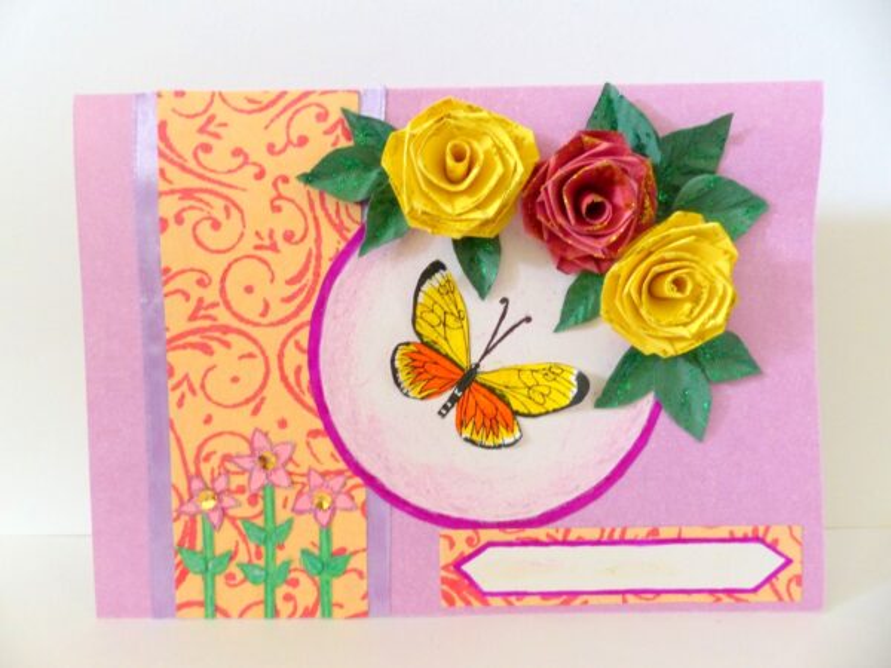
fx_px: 643
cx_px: 446
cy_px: 334
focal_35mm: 25
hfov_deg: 69.4
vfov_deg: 54.9
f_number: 2.8
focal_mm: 4.5
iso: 400
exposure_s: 1/20
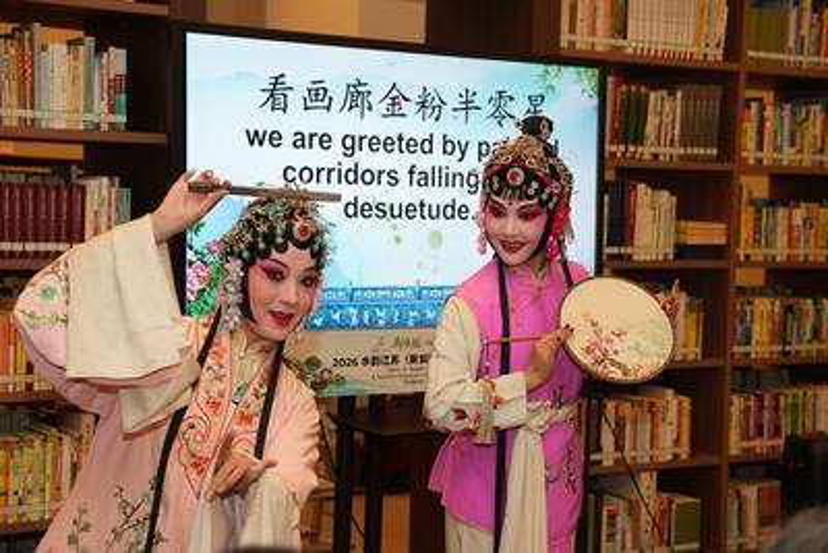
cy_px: 276
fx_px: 1505
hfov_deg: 30.8
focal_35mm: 65
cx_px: 414
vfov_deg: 20.8
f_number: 4.5
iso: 500
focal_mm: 65.4
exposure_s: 1/125
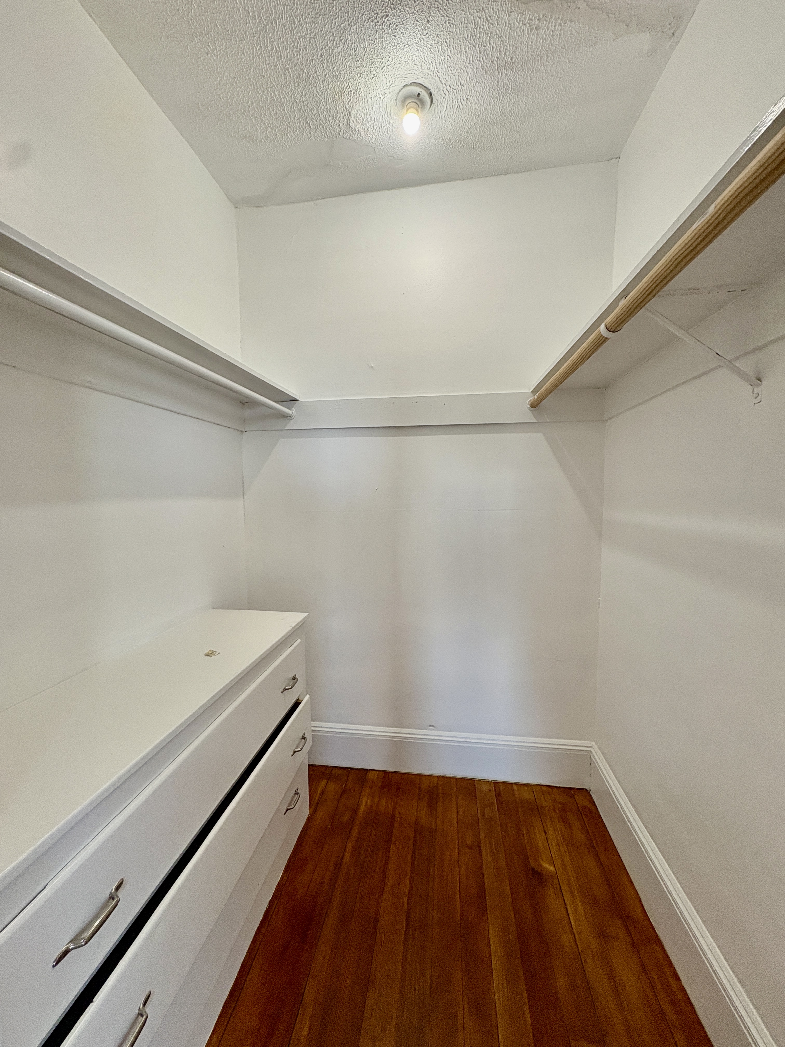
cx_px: 392
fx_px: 423
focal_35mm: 14
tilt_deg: -4.6
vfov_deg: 102.1
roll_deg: -0.3
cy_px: 524
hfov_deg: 85.7
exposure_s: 1/120
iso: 160
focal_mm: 2.22
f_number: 2.2
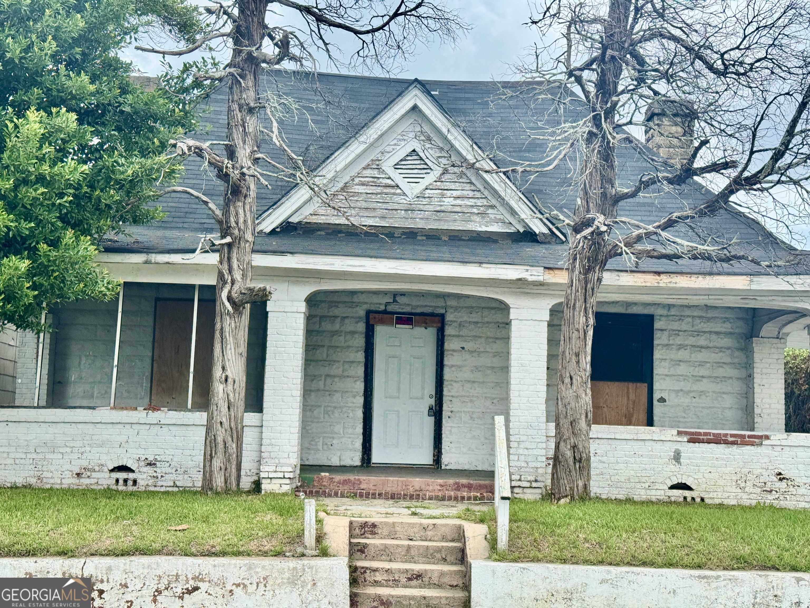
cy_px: 304
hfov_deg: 39.7
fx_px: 1123
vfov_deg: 30.3
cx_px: 405
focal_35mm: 48
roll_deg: -1.7
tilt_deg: +7.3
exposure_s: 1/1681
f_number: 1.78
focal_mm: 6.76
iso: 64
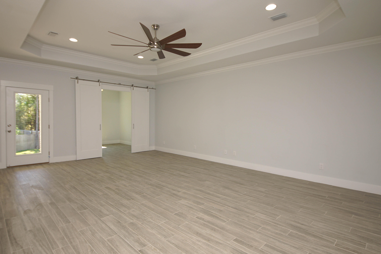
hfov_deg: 90.0
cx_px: 190
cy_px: 127
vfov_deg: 67.4
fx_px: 191
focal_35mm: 18
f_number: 4.5
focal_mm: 12
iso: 200
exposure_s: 1/60
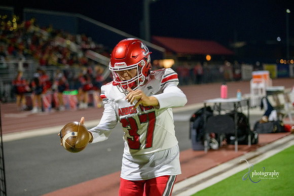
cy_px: 98
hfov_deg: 22.6
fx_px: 735
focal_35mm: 90
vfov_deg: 15.2
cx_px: 147
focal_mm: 90
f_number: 2.8
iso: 2000
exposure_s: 1/320
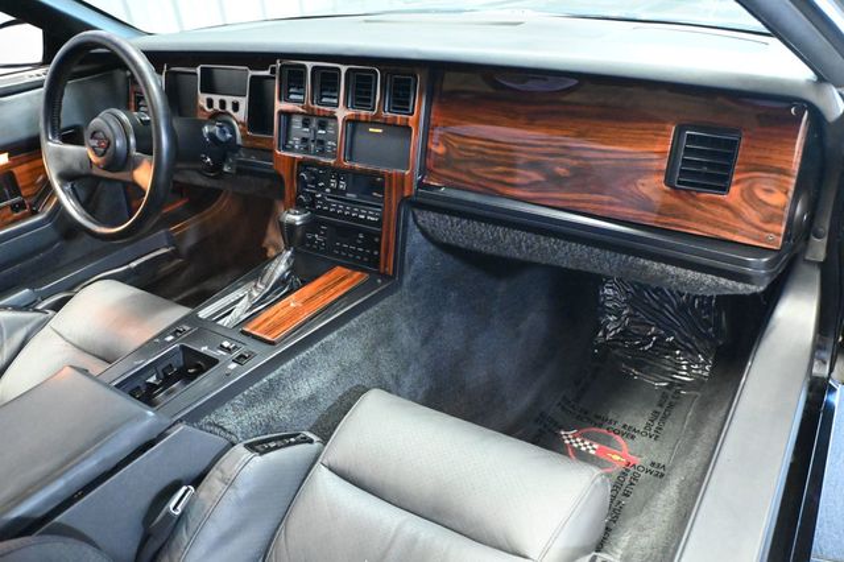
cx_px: 422
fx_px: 650
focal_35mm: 28
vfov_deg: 46.7
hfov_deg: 66.0
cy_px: 281
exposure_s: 1/30
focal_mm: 18.5
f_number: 3.8
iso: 12800
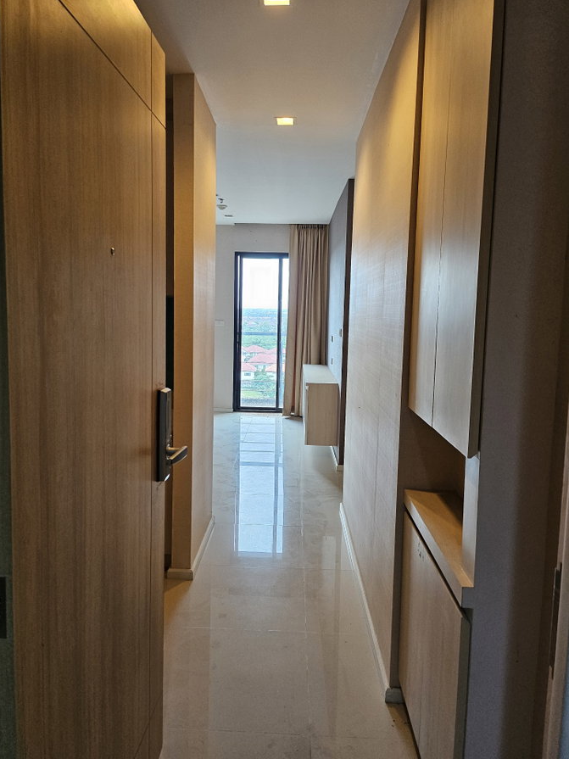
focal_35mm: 25
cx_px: 275
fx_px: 548
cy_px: 374
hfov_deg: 54.9
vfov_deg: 69.4
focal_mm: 5
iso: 250
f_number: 1.8
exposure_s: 1/100
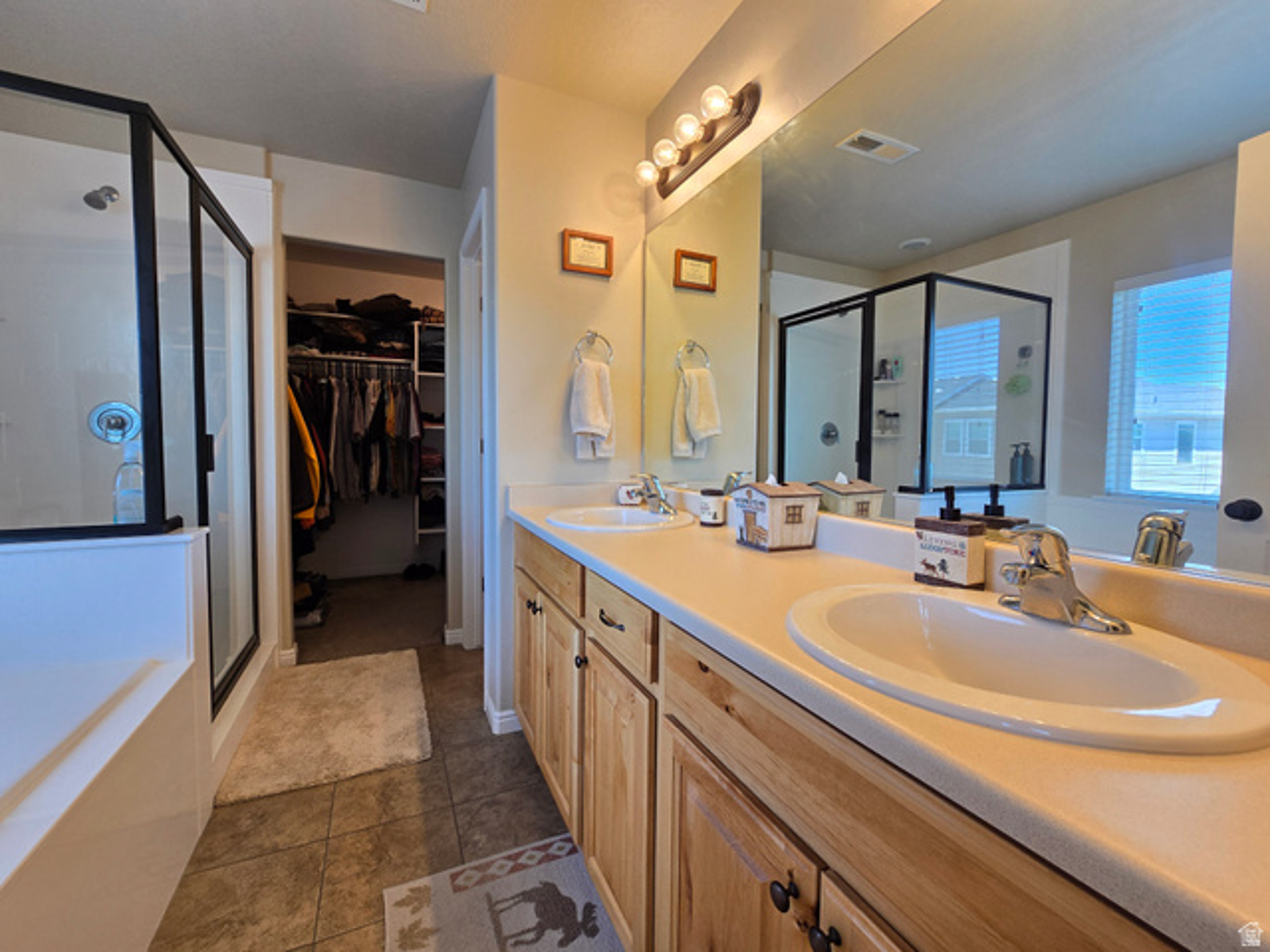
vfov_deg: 89.9
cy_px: 476
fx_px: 477
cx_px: 635
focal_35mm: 13
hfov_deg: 106.2
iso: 64
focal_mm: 2.2
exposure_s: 1/60
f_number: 2.2
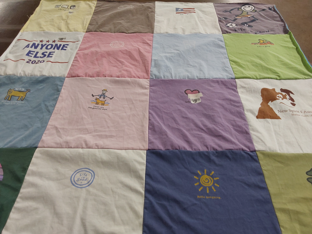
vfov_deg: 49.7
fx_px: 252
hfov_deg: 63.4
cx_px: 156
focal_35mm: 28
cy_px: 117
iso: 64
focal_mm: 2.91
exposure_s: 1/60
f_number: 1.9
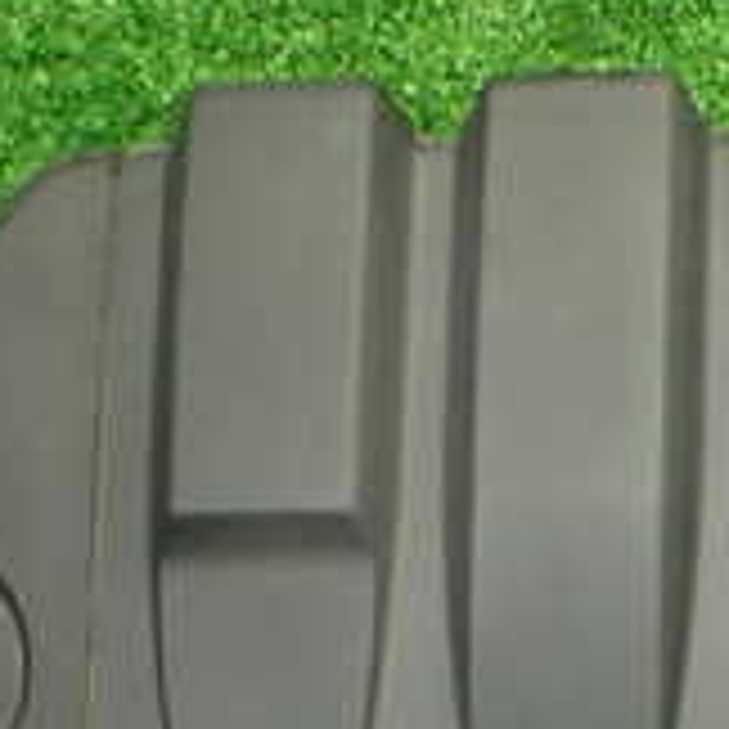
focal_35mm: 98
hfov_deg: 17.4
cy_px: 814
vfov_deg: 17.1
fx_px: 2335
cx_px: 680
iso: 800
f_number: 2.3
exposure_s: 1/125
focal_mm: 5.4
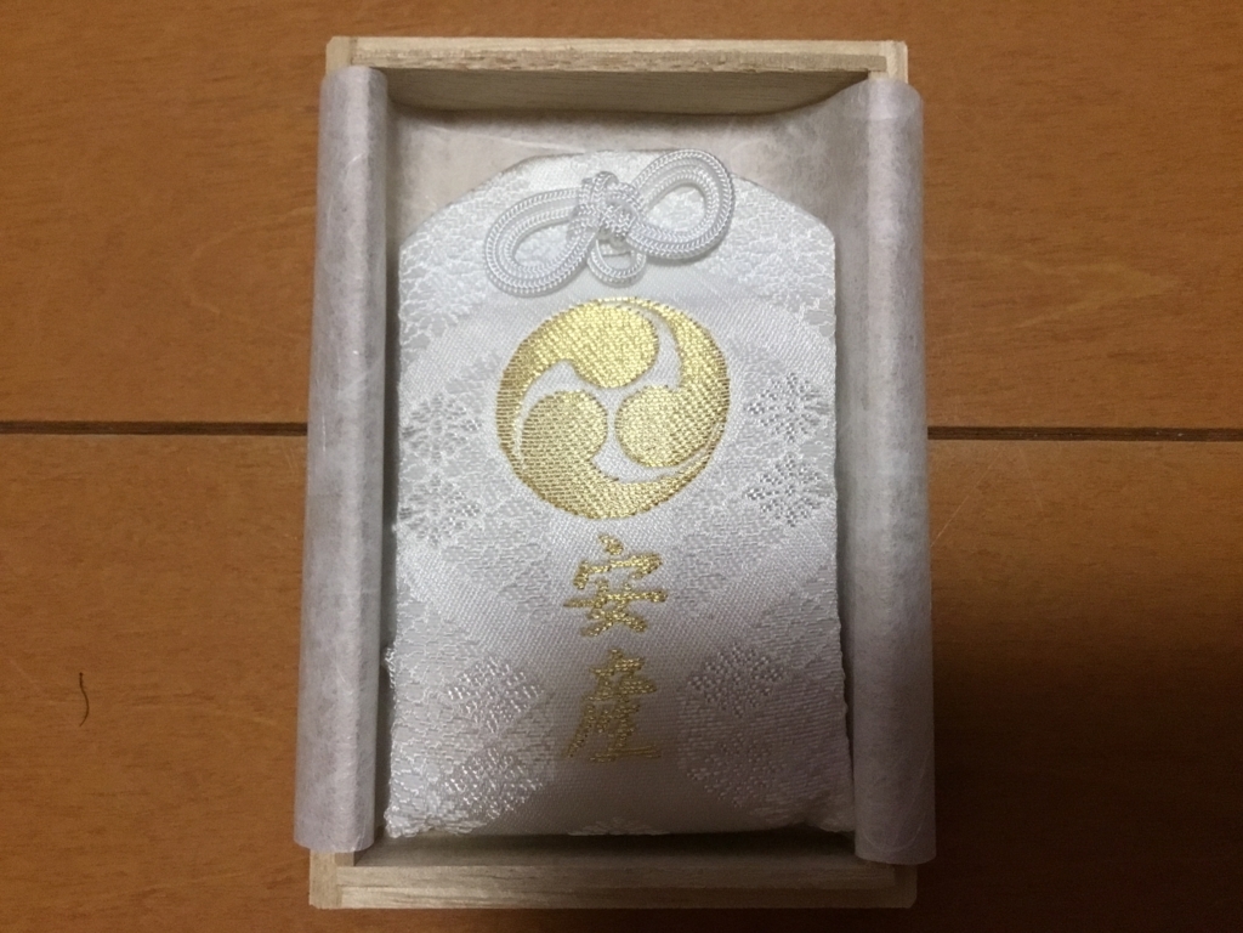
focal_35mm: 31
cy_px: 466
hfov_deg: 58.4
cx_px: 622
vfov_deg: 45.4
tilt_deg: -86.8
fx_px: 1113
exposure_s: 1/20
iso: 200
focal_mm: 3.3
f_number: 2.4
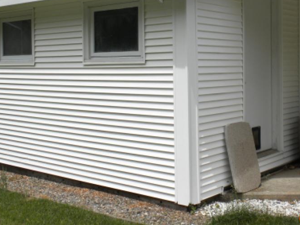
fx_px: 494
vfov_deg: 25.6
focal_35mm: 57
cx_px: 167
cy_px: 81
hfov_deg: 33.7
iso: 90
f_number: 10
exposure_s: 1/133
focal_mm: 6.6
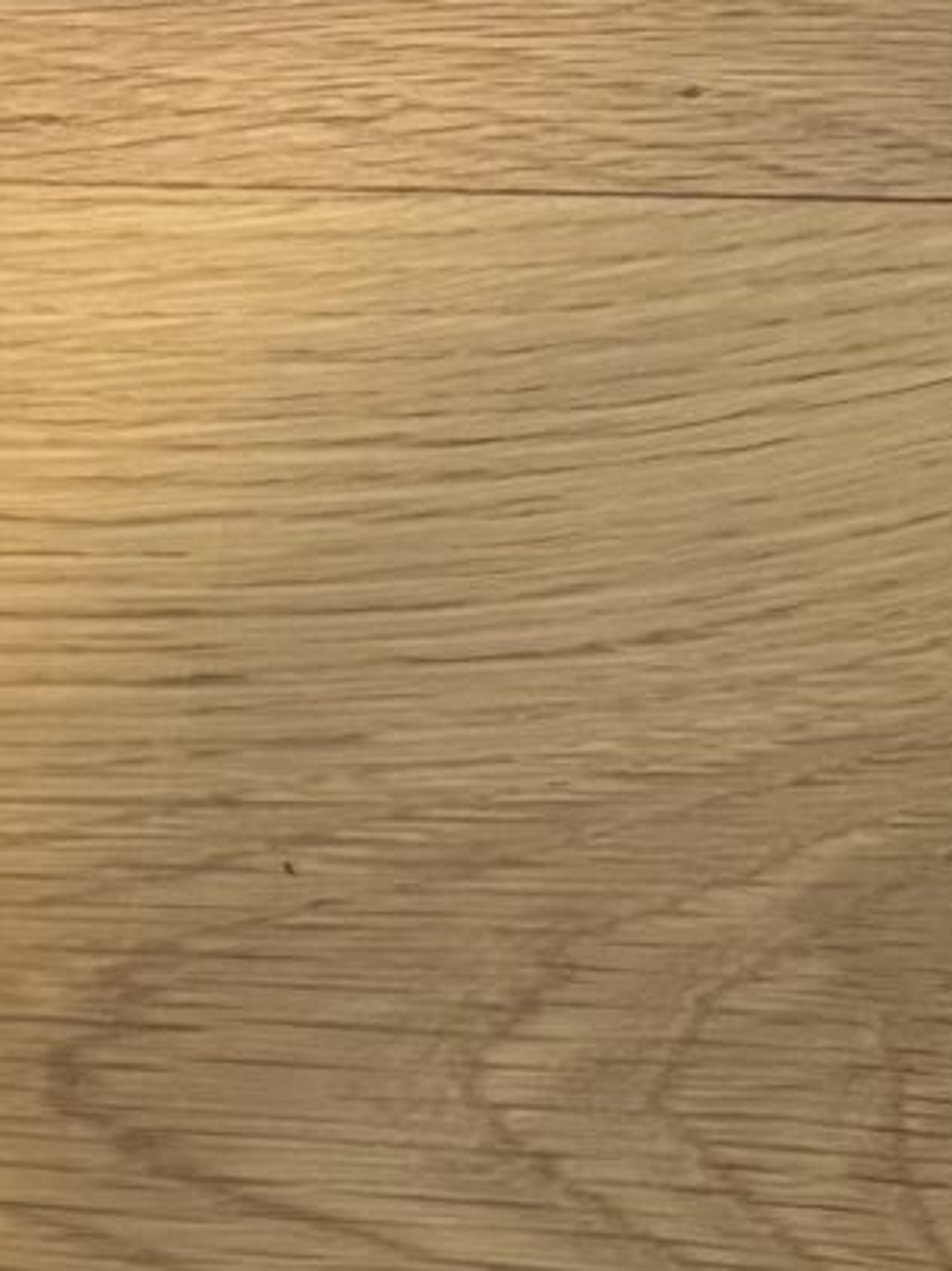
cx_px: -1018
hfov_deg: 10.9
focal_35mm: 122
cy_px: 3116
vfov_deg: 12.4
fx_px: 4476
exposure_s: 1/60
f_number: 1.78
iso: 320
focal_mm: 6.76
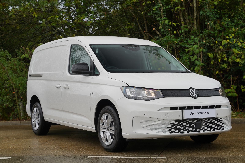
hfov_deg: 31.6
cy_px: 82
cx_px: 122
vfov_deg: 21.3
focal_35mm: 64
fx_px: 433
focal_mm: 63.7
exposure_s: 1/125
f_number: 5
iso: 100
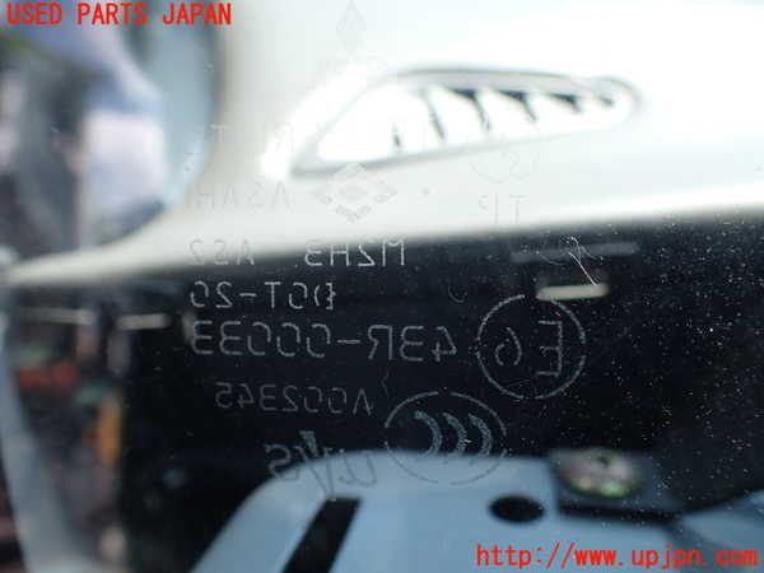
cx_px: 382
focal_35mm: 30
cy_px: 286
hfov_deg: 60.0
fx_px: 662
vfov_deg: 46.8
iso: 100
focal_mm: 5.4
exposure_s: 1/160
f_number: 3.2
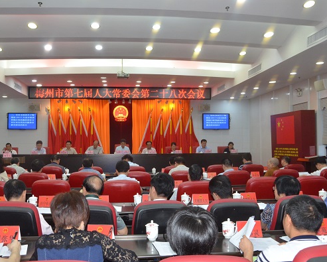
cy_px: 131
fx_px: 397
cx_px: 152
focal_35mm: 41
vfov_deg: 36.5
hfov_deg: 44.7
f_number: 5.6
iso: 1600
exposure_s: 1/100
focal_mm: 24
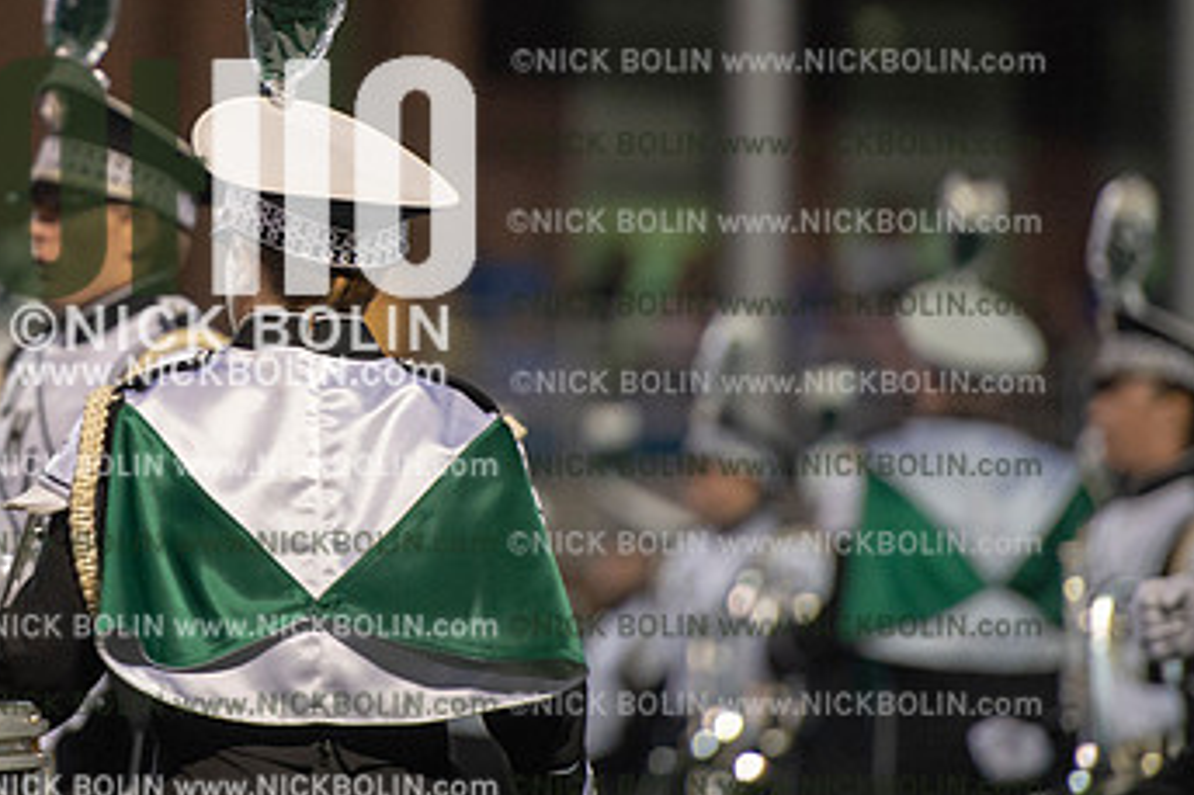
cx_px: 229
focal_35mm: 337
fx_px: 11171
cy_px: 222
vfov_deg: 4.1
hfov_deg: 6.1
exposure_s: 1/500
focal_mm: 200
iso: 4000
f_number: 2.8
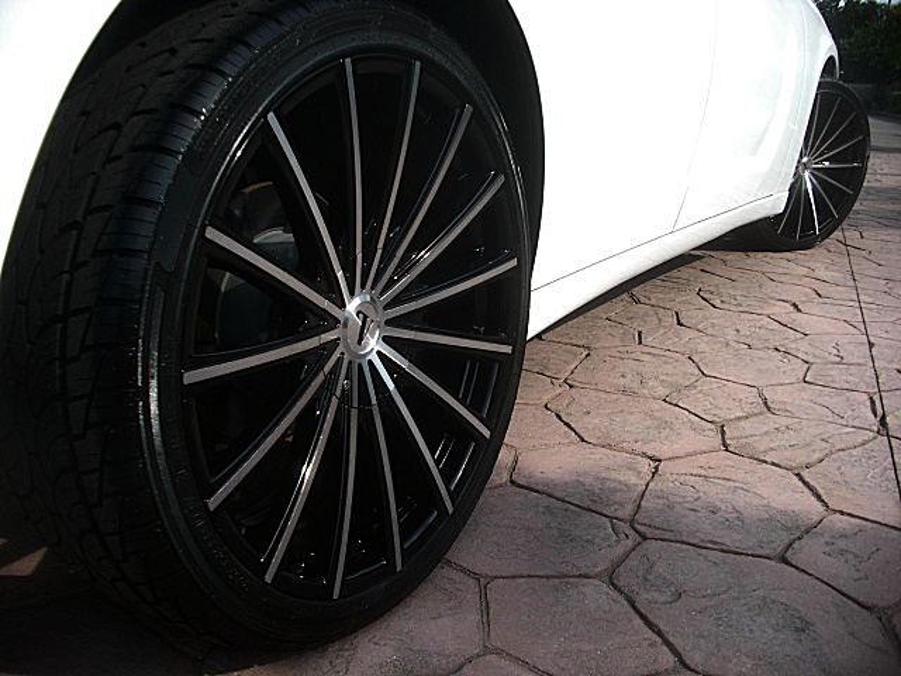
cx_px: 450
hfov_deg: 51.4
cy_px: 338
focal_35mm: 36
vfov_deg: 39.7
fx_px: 937
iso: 50
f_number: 2.8
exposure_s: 1/320
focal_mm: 6.3
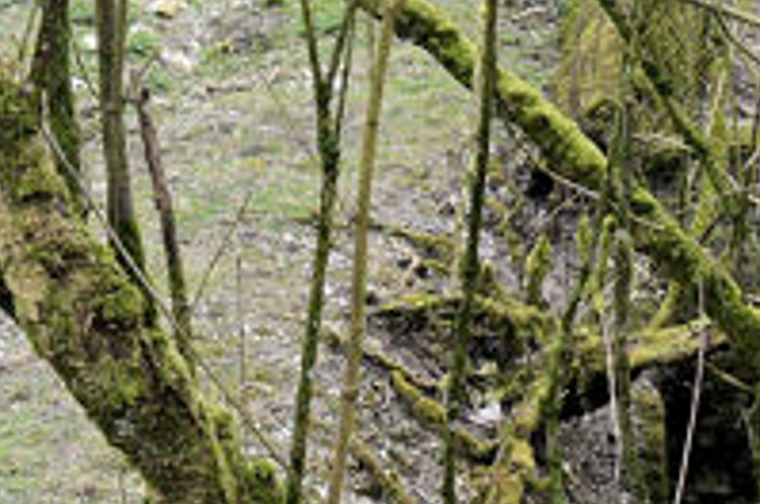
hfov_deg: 14.5
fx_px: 2866
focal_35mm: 136
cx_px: 978
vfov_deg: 10.0
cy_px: 514
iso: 360
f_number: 5.6
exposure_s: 1/125
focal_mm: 18
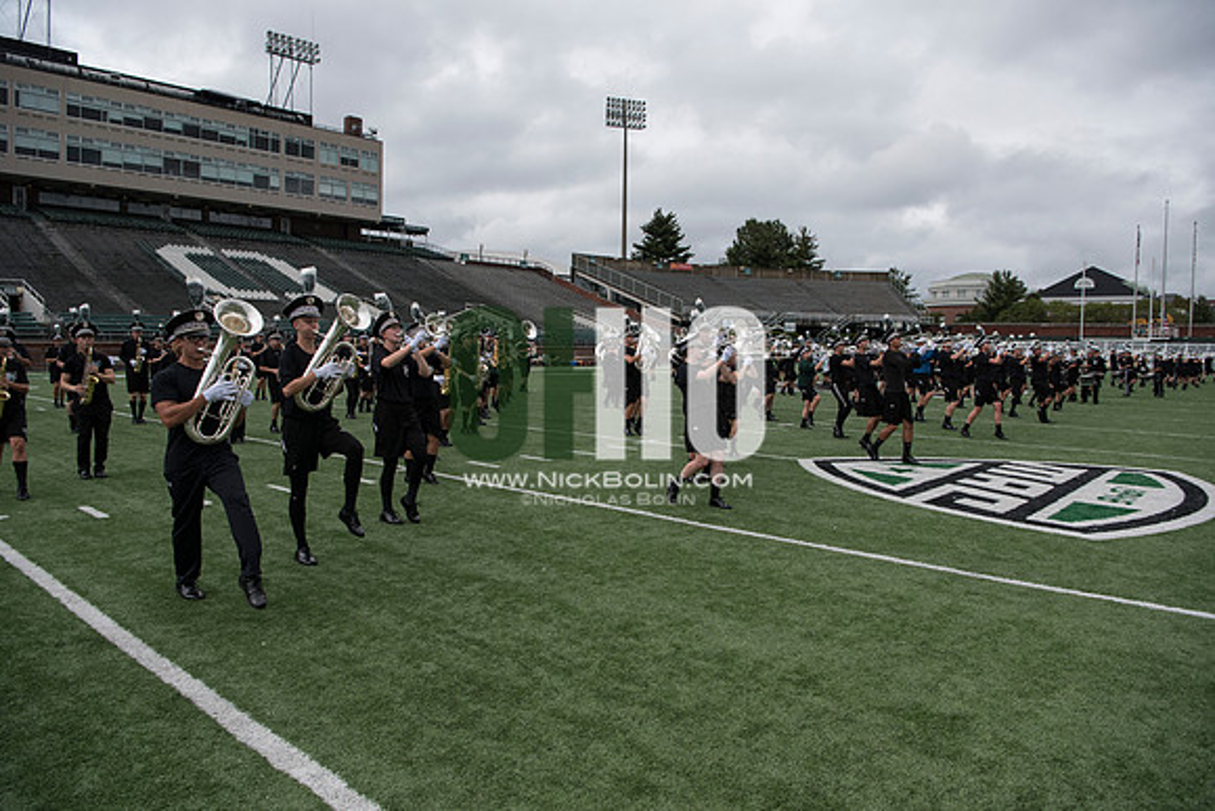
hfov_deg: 73.7
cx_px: 608
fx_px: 810
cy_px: 406
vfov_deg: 53.2
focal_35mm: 24
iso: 640
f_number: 5.6
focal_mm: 24
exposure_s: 1/3200
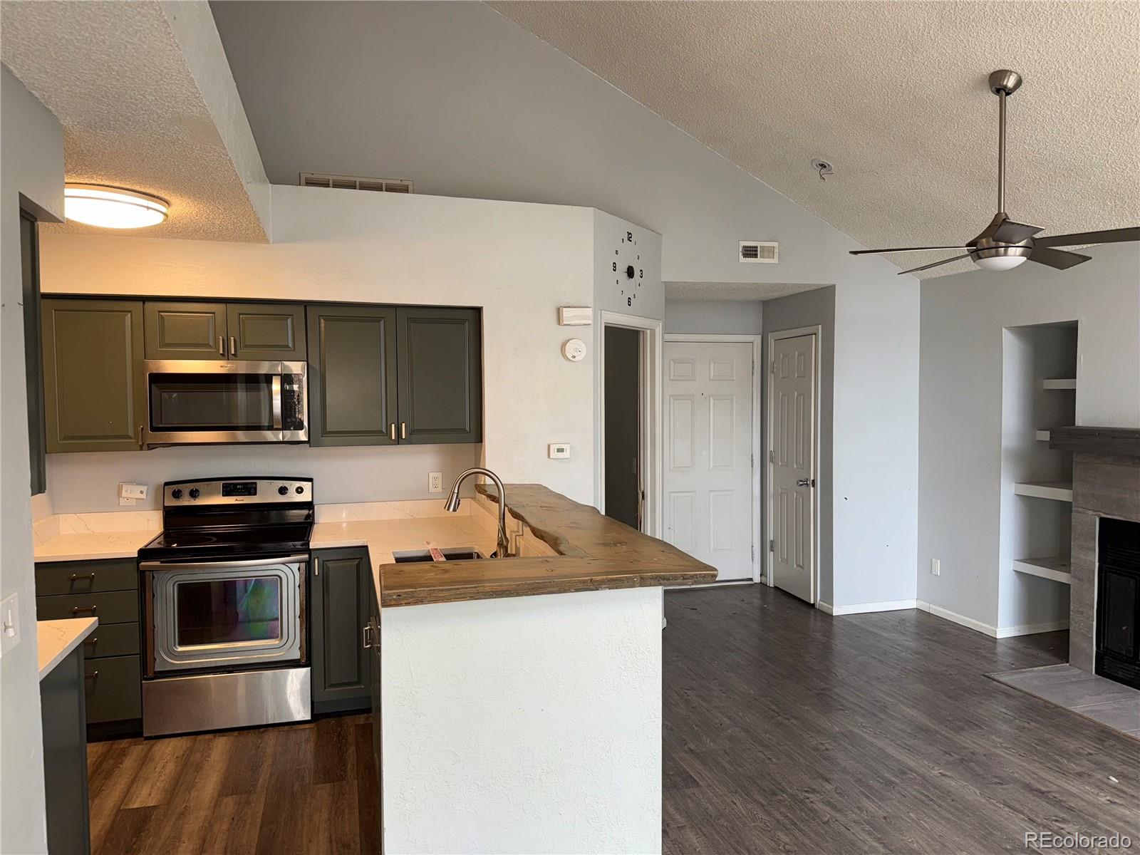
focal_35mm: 24
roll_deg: +0.2
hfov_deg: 71.6
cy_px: 428
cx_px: 570
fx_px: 790
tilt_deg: -1.8
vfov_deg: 56.8
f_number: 1.78
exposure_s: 1/29
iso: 50
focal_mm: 6.76
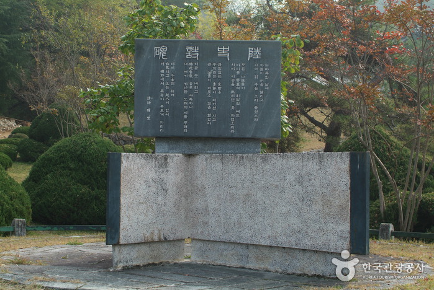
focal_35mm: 60
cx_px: 217
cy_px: 145
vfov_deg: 22.7
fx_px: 724
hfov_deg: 33.4
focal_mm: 40
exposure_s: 1/125
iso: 100
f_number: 5.6
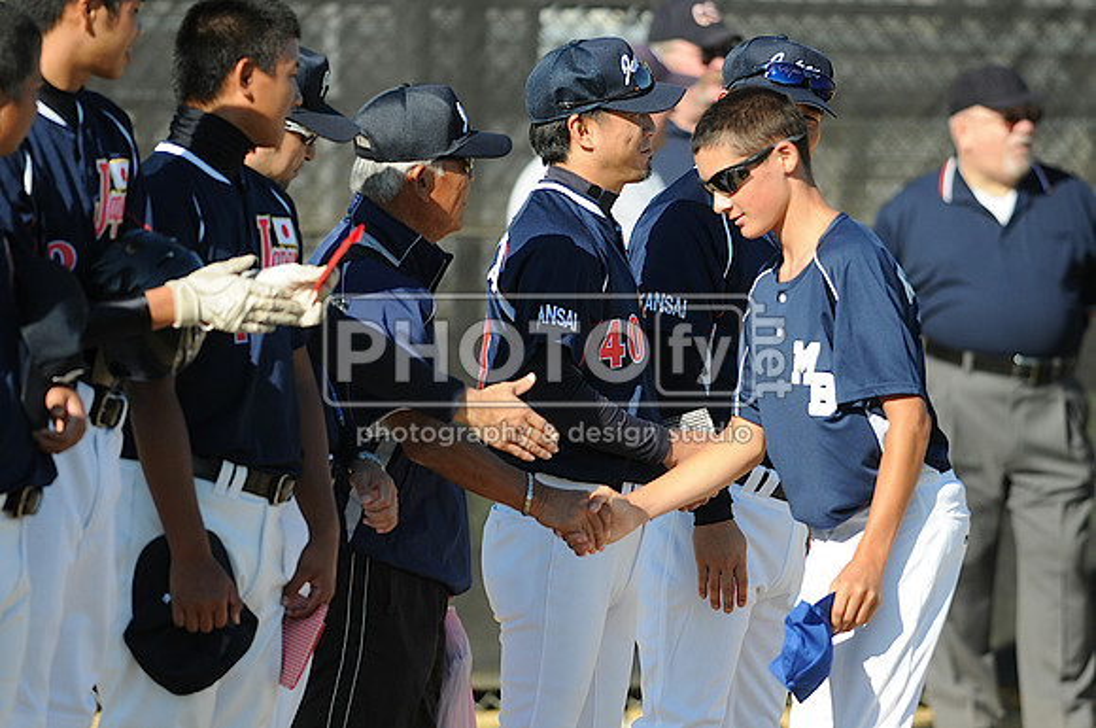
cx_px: 548
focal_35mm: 450
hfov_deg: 4.6
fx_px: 13681
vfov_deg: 3.0
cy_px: 364
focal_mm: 300
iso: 200
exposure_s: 1/1250
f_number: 4
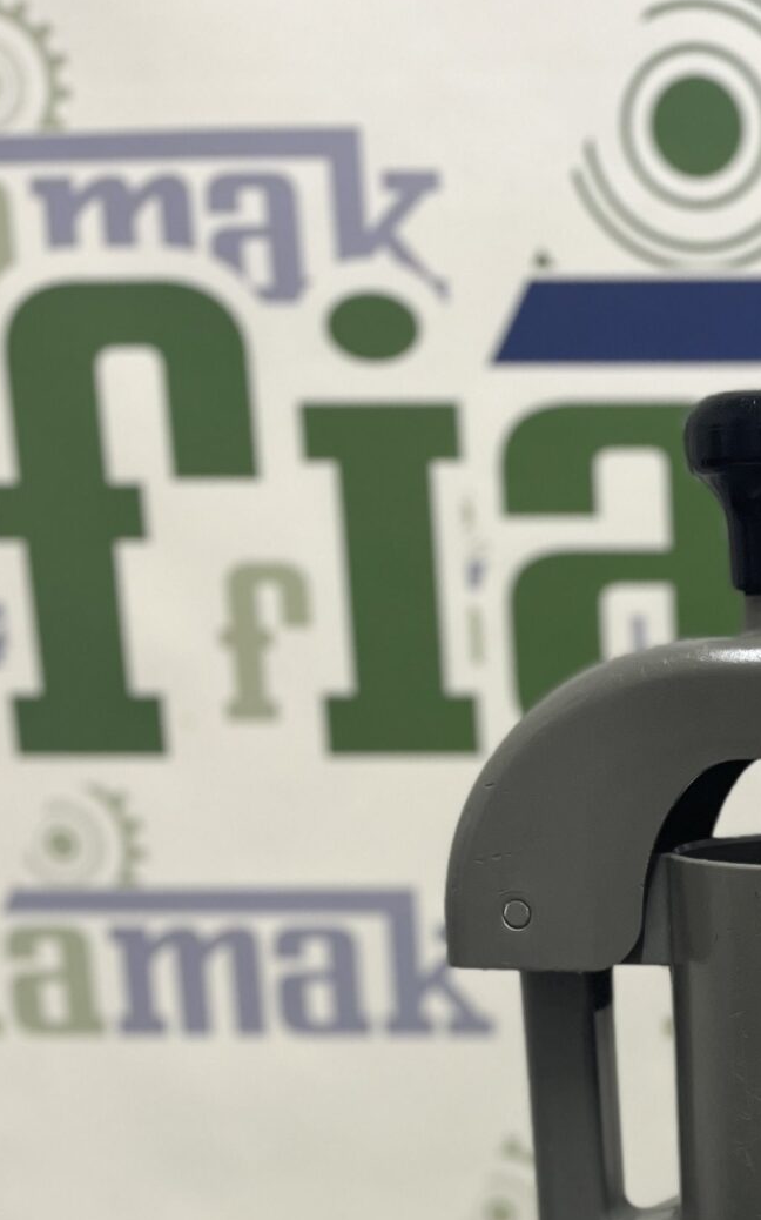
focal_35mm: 68
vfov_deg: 27.9
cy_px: 1292
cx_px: 971
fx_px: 2258
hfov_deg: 18.0
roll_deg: +0.9
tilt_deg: -15.0
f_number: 1.6
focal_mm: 5.1
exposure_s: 1/50
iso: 80
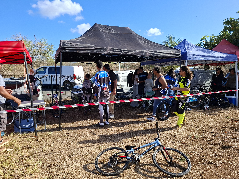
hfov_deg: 73.9
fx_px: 159
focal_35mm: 23
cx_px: 120
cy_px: 90
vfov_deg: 58.9
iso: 50
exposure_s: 1/1473
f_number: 1.8
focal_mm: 5.54
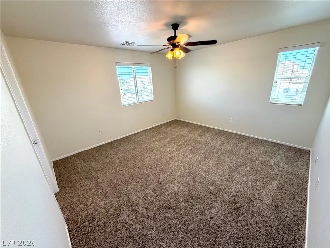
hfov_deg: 102.1
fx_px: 133
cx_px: 165
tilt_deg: -19.1
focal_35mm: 14
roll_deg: +3.9
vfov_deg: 85.7
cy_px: 124
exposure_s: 1/120
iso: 160
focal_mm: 2.22
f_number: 2.2
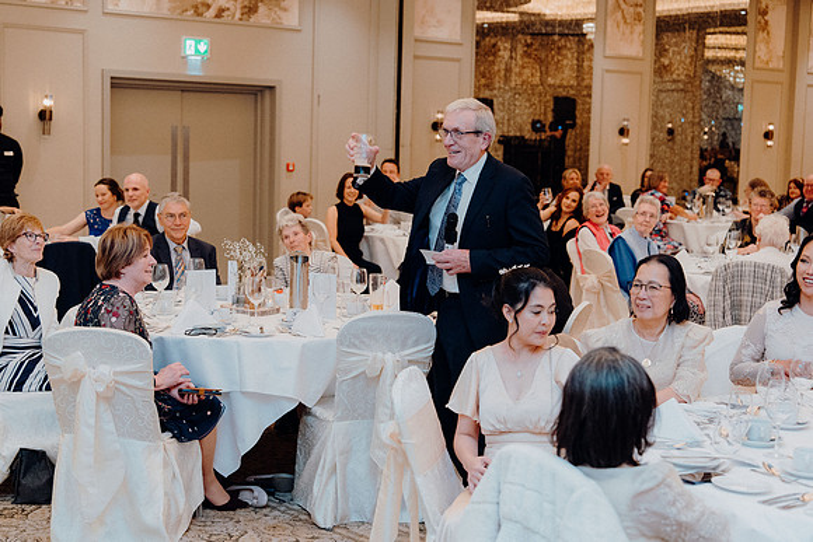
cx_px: 406
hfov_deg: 35.0
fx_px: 1287
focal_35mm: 57
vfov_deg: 23.8
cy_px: 271
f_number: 3.5
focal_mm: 57
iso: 3200
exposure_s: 1/160
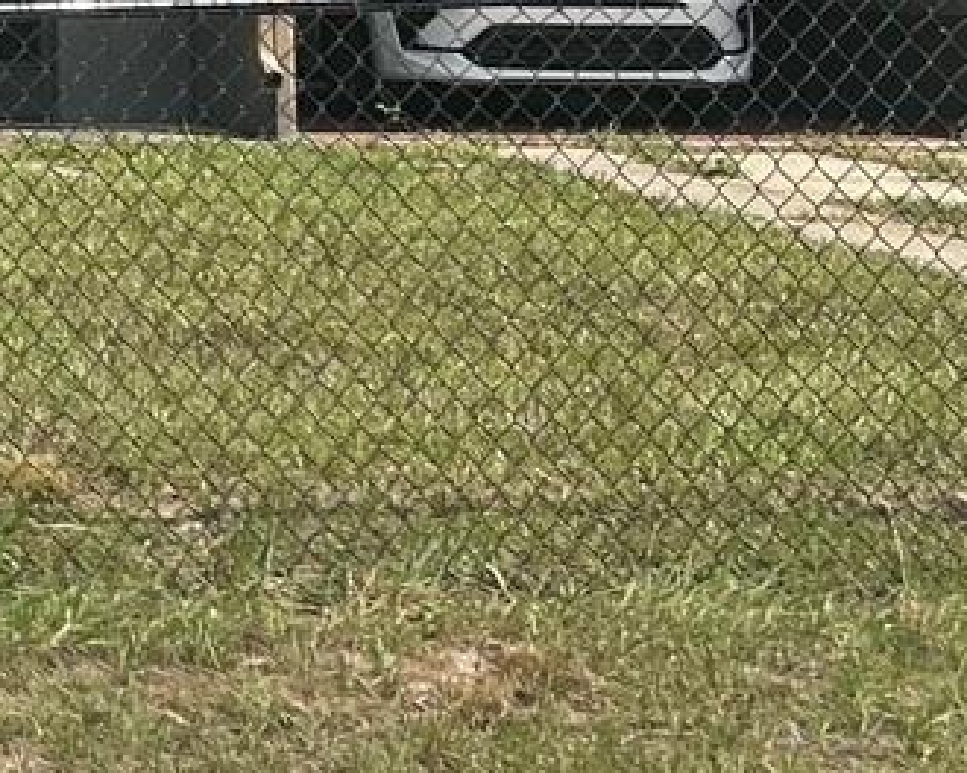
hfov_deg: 13.8
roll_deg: +0.1
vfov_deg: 12.1
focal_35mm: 123
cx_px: -815
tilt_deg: +3.3
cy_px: -313
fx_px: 3520
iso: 50
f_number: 1.5
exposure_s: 1/3704
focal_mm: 5.7
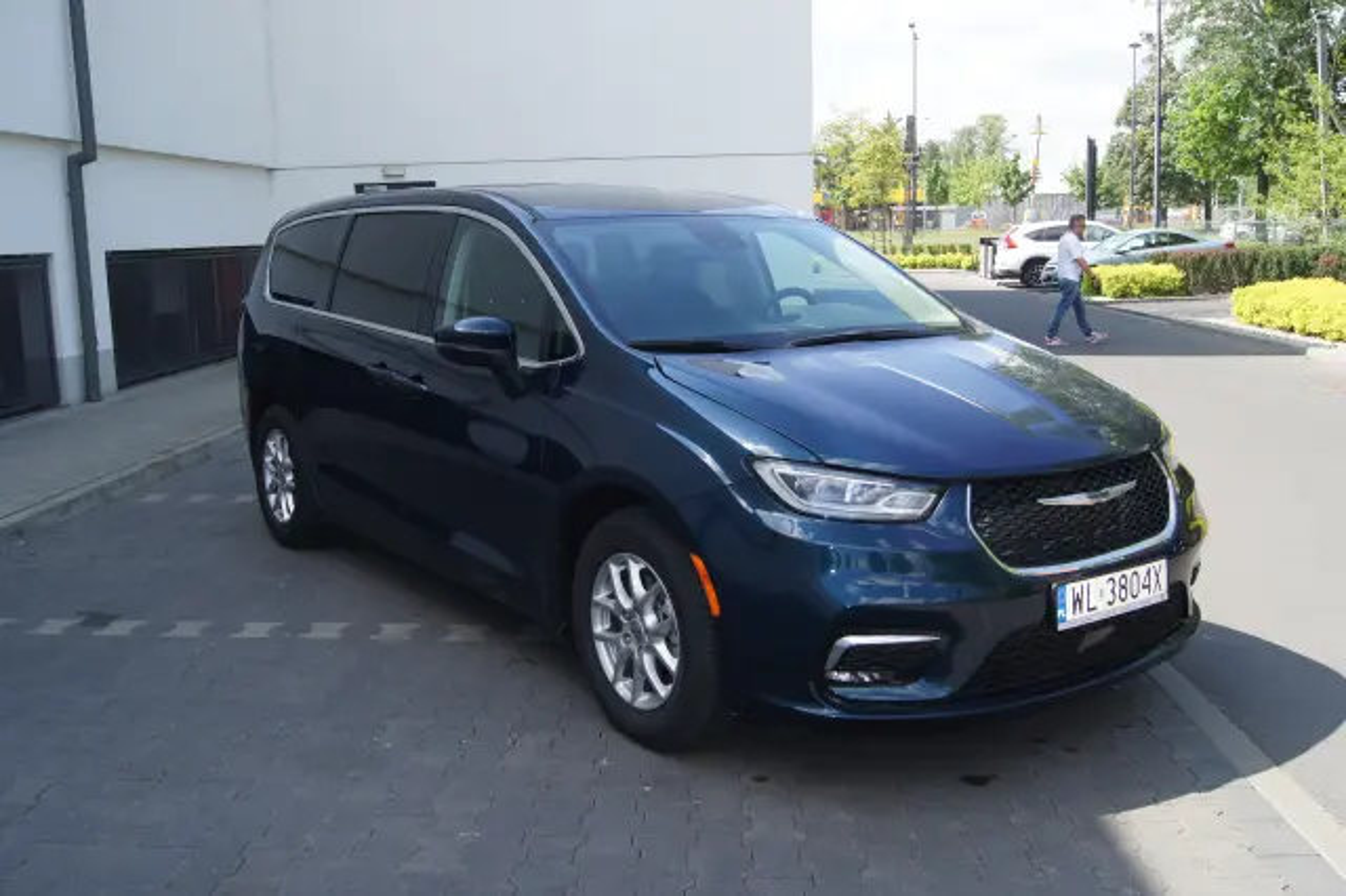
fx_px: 1233
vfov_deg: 39.9
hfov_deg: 57.2
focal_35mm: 33
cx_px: 673
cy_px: 448
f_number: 8
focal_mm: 22
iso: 100
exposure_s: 1/100
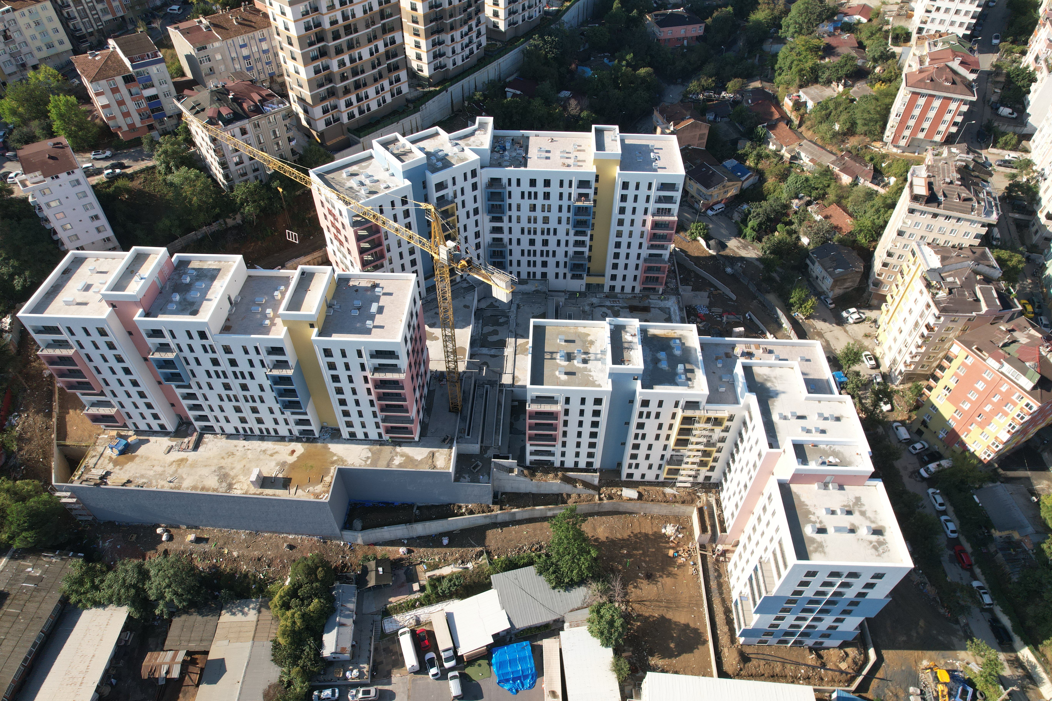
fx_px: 643
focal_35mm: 22
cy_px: 350
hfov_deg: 78.6
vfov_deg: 57.2
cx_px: 526
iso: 100
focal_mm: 8.38
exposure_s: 1/125
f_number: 2.8
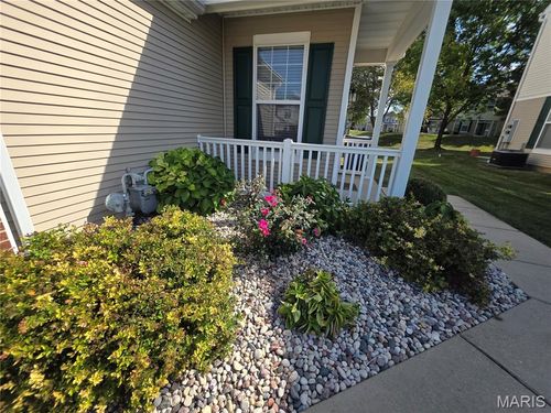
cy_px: 206
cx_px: 276
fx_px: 207
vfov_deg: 89.9
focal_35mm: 13
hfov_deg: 106.2
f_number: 1.9
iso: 40
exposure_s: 1/1365
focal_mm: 2.2
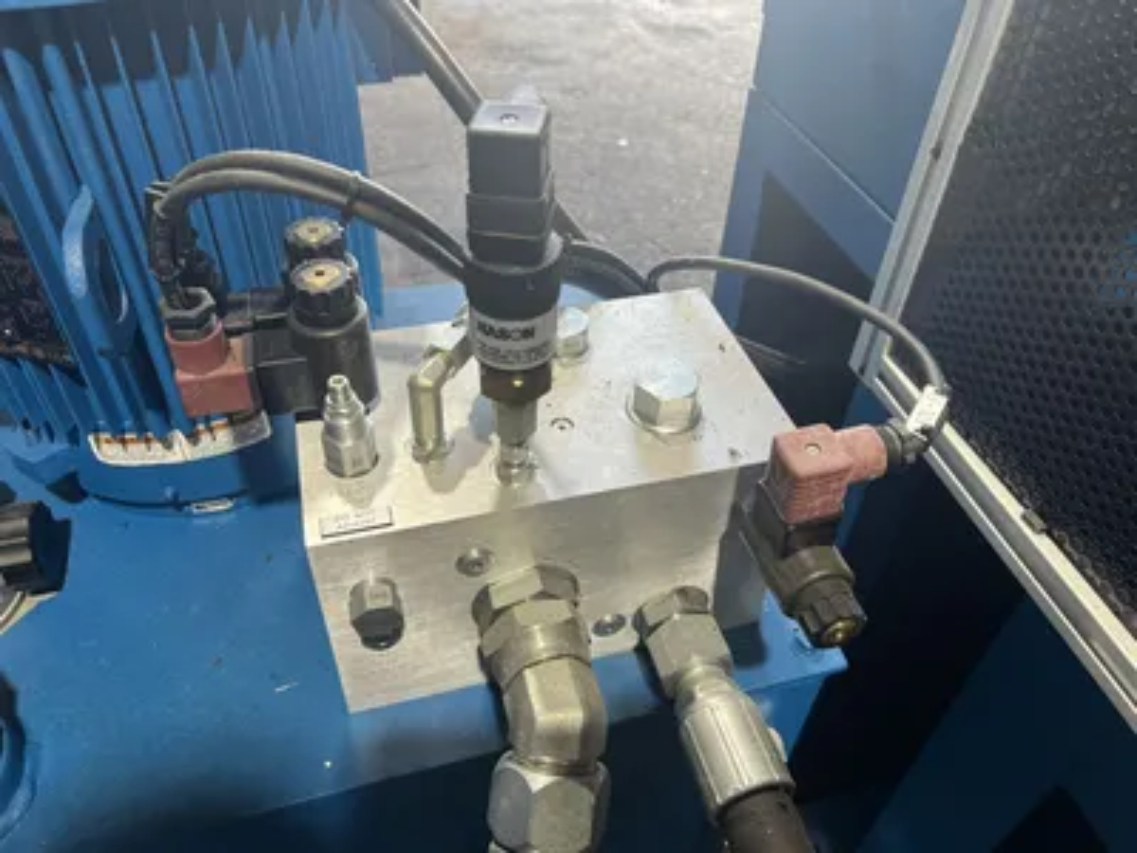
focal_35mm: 26
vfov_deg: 53.1
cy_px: 426
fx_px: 854
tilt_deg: -43.1
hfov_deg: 67.3
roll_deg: -3.1
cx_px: 568
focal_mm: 5.7
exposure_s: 1/121
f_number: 1.5
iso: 80
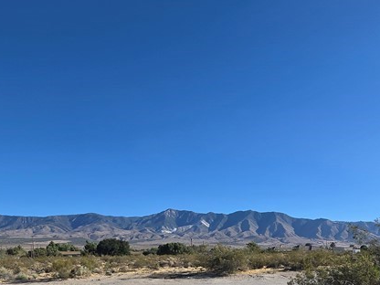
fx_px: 351
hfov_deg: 56.5
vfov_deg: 40.0
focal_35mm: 32
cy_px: 270
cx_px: 222
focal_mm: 1.7
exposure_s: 1/1632
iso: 25
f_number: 2.2
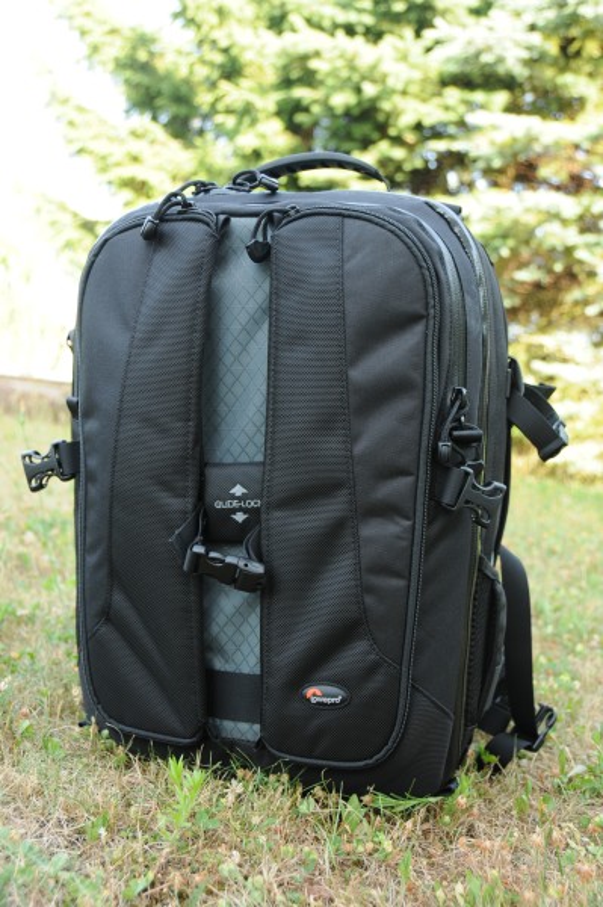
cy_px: 454
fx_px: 981
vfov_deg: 49.6
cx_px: 302
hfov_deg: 34.2
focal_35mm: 39
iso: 200
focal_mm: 26
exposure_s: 1/60
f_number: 4.5
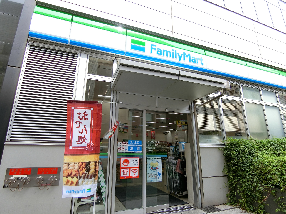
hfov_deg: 84.7
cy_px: 107
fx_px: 157
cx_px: 143
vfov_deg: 68.7
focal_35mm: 19
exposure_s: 1/500
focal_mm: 4.06
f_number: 2.7
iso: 80
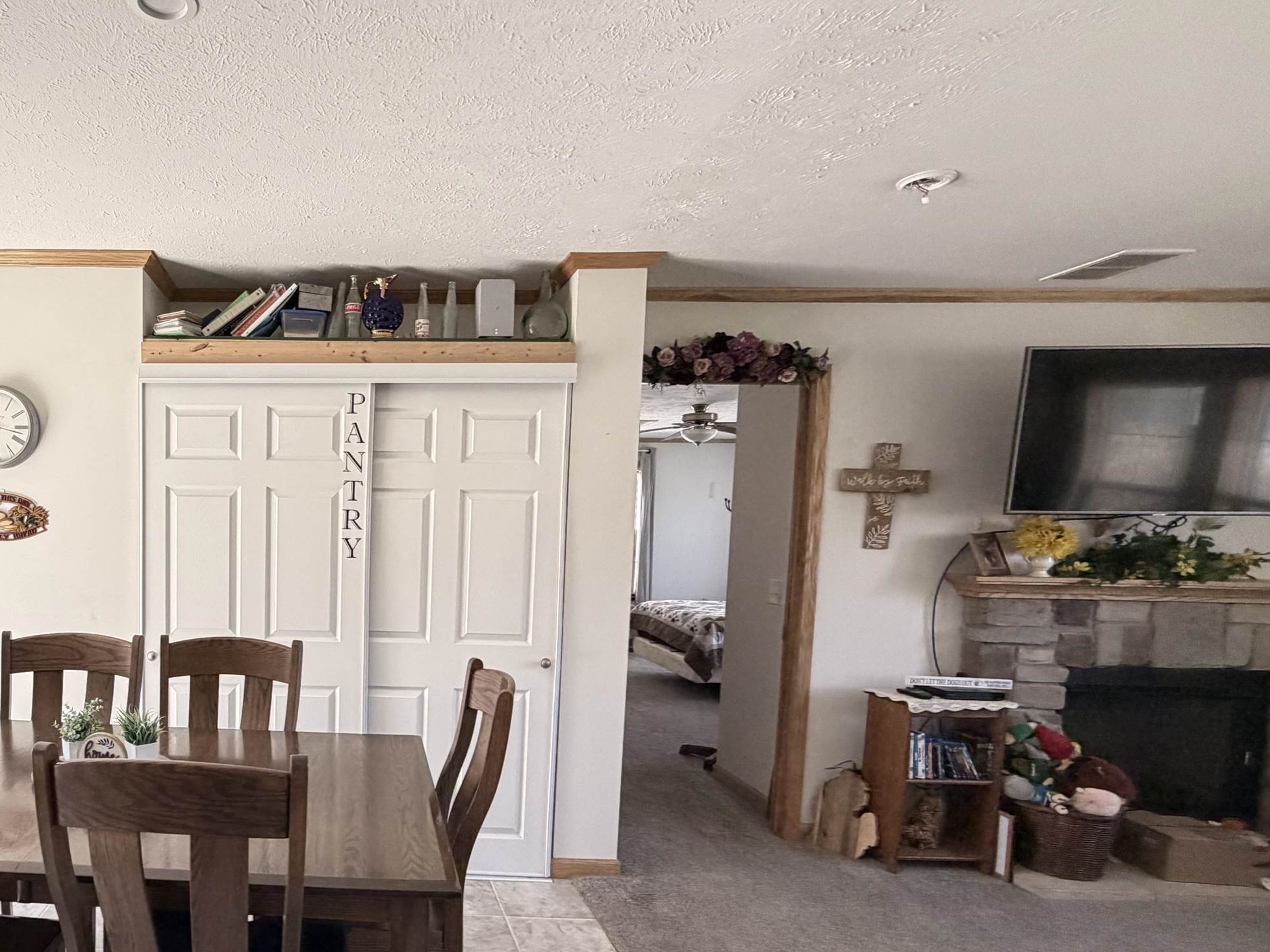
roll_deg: -0.4
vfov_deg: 60.3
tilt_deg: -4.3
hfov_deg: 71.0
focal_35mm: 22
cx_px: 310
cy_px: 592
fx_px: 807
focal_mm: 2.22
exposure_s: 1/116
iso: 320
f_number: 2.2
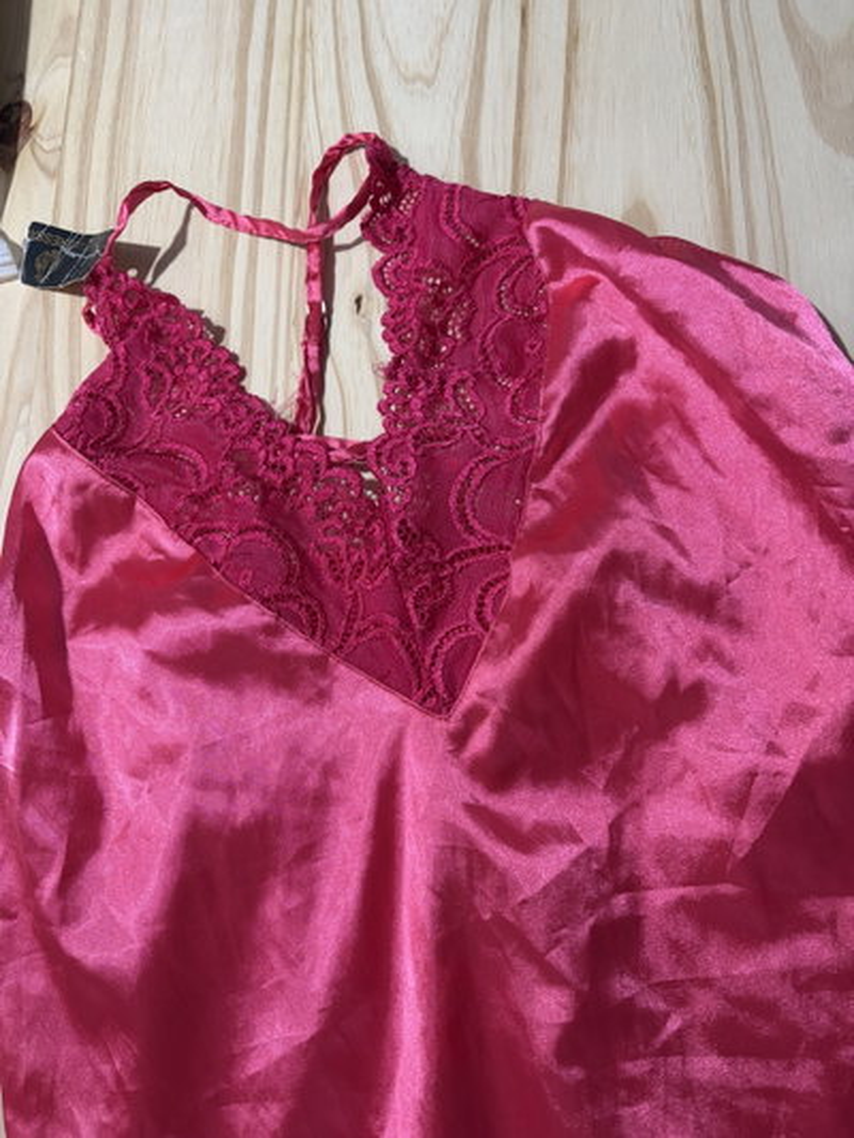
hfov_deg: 53.1
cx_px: 427
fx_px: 855
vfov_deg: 67.3
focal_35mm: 26
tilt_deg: -74.3
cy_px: 569
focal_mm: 5.96
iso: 160
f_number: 1.6
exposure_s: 1/50
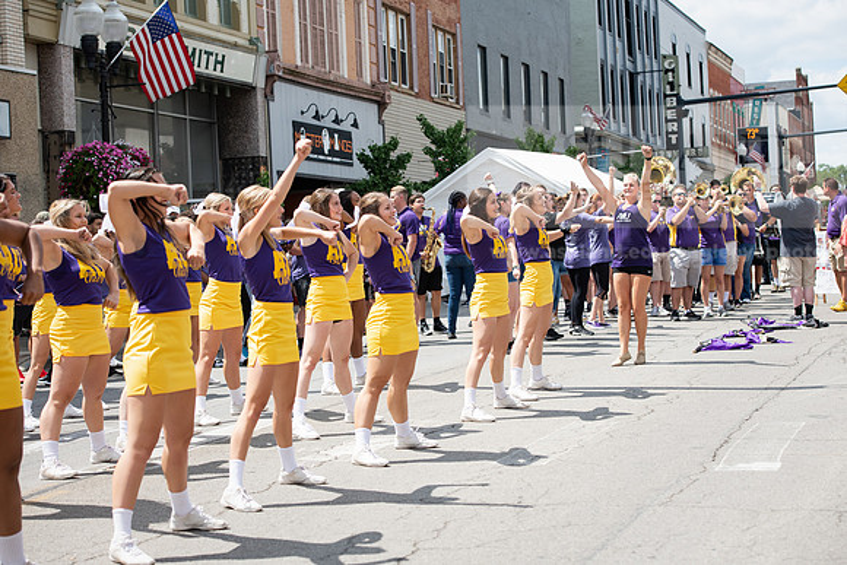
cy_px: 282
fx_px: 1647
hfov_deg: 28.8
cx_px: 424
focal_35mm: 70
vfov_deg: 19.5
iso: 200
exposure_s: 1/640
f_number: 5.6
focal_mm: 70
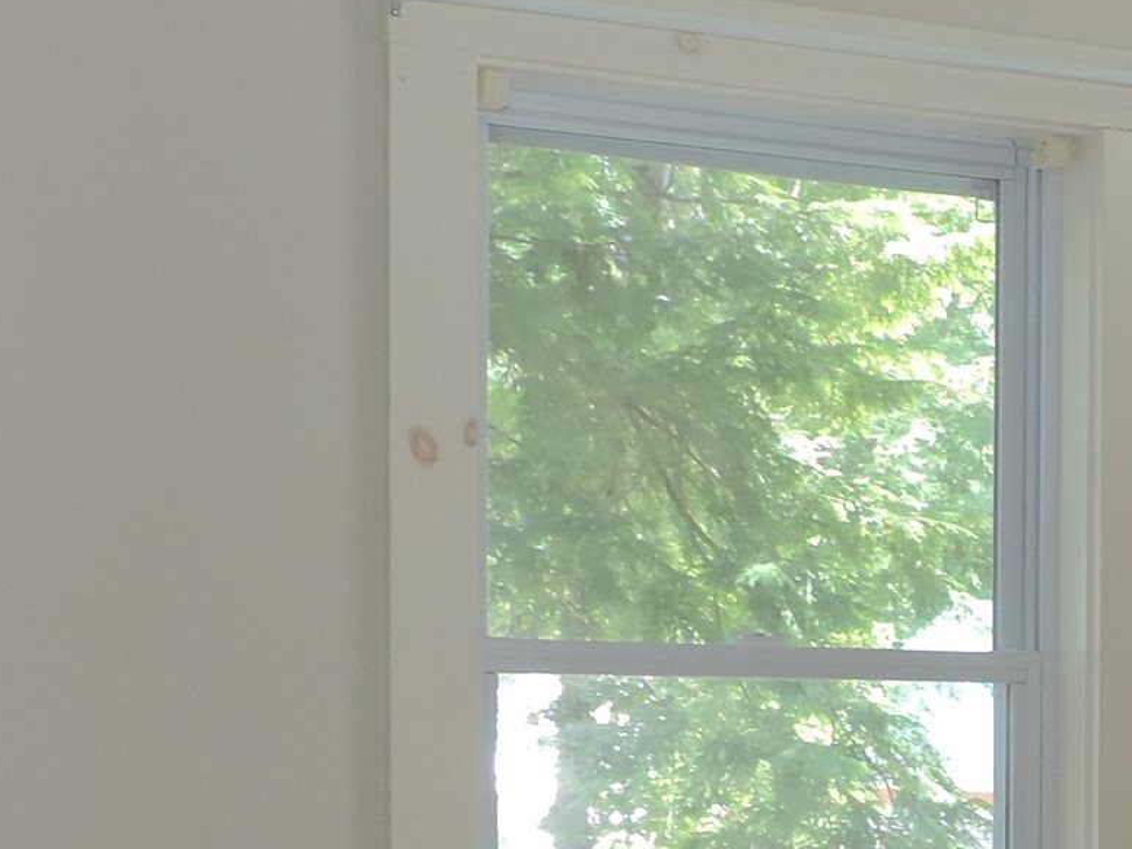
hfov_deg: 20.0
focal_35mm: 95
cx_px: 1145
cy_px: 896
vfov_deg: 15.2
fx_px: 3107
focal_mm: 4.3
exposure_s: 1/40
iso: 200
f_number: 3
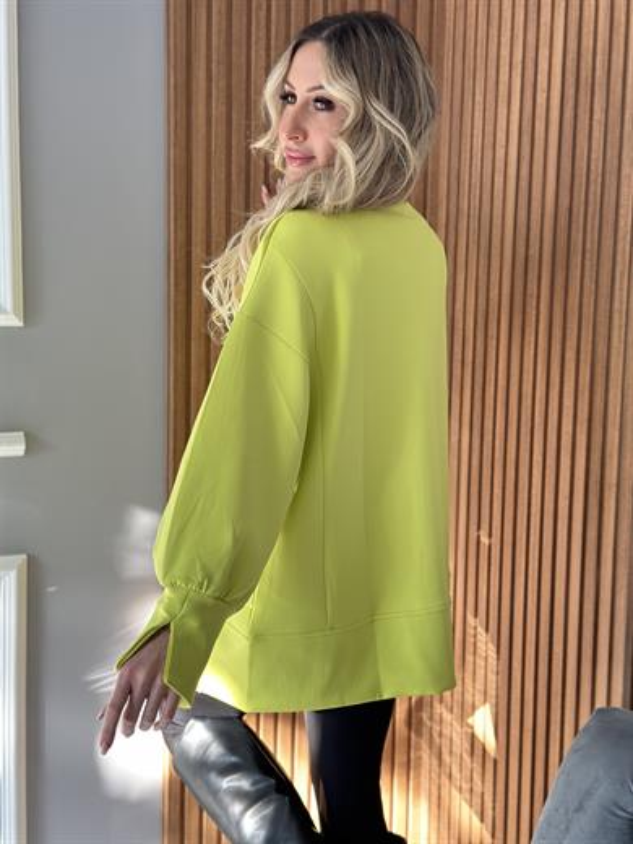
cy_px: 422
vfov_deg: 39.7
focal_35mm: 48
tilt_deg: -6.6
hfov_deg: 30.3
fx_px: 1170
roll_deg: -2.2
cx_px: 316
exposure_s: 1/60
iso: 200
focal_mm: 6.86
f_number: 1.78
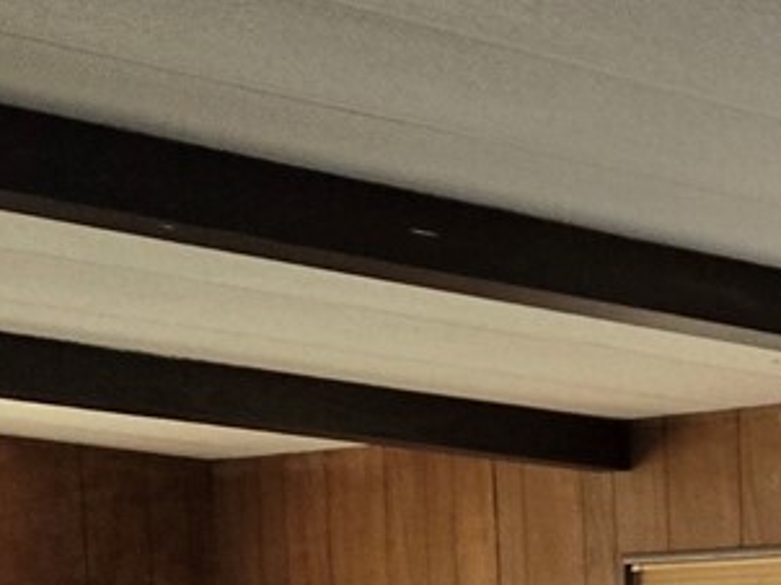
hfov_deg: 14.2
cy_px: 1154
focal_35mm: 122
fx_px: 2750
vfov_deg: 11.1
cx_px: 1420
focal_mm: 5.4
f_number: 1.8
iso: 320
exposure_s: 1/120
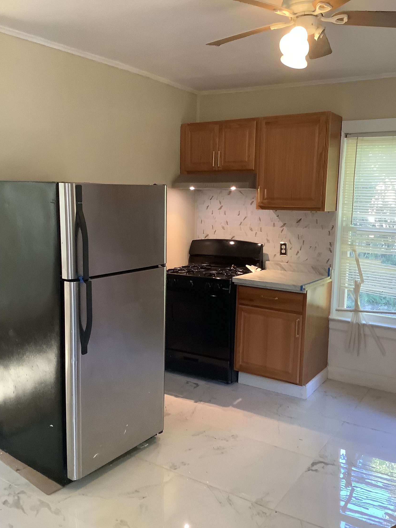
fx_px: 488
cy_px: 272
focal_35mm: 32
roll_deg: -0.8
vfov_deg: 56.8
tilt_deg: -9.2
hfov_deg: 44.2
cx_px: 202
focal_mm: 3.3
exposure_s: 1/60
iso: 320
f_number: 2.4
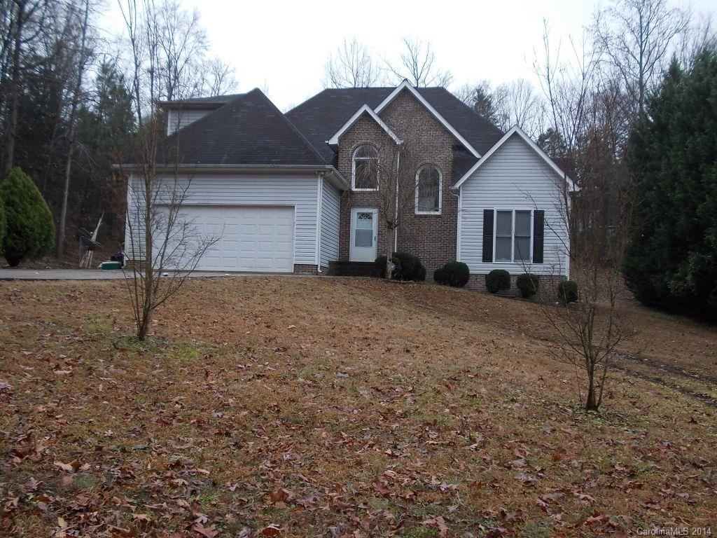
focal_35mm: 38
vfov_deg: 37.7
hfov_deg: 49.0
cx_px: 358
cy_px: 269
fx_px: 787
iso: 80
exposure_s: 1/40
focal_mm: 5.3
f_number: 3.1
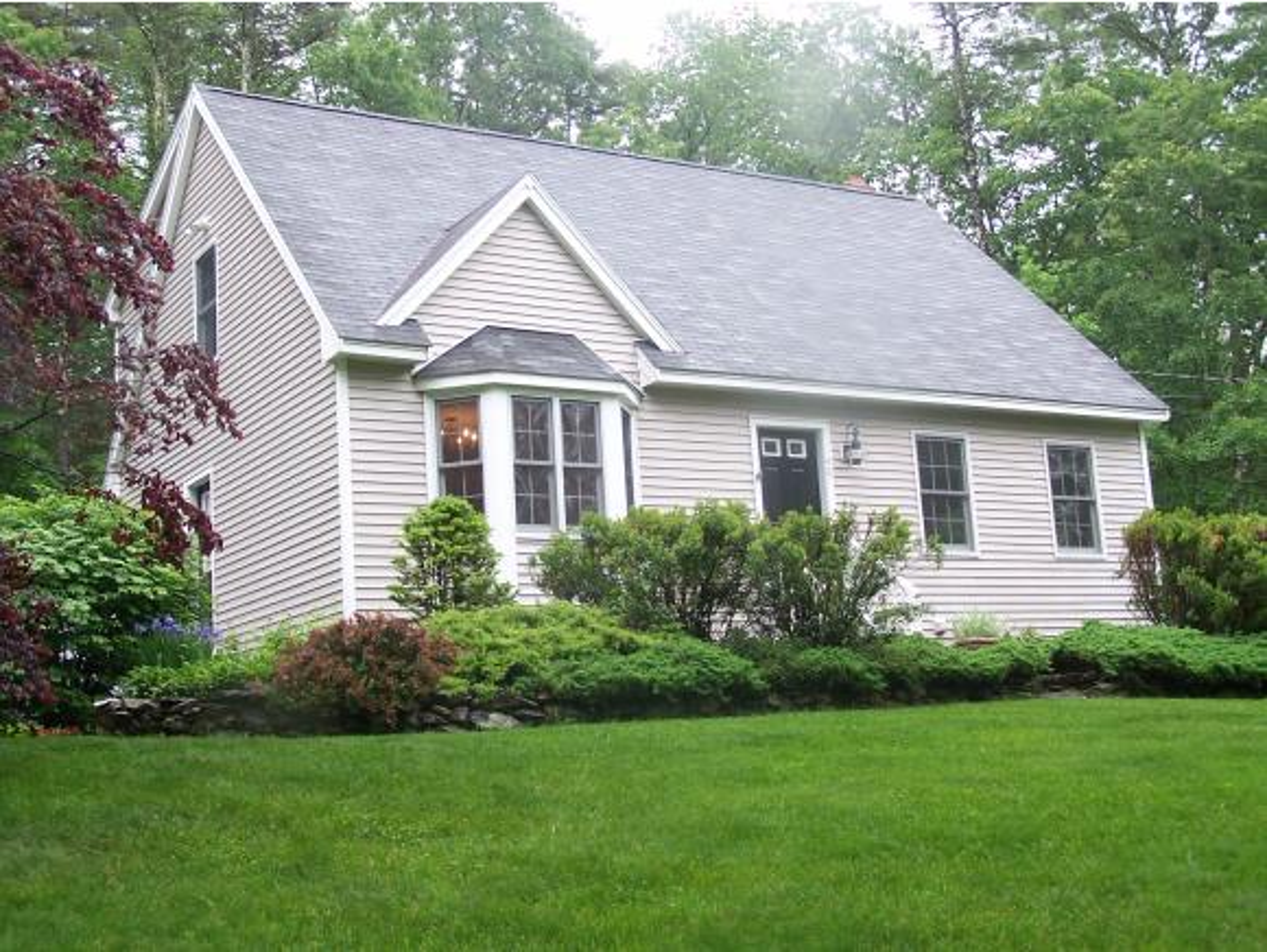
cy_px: 476
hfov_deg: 37.5
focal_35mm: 51
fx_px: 1868
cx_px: 634
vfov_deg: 28.6
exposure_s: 1/60
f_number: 3.2
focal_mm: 8.5
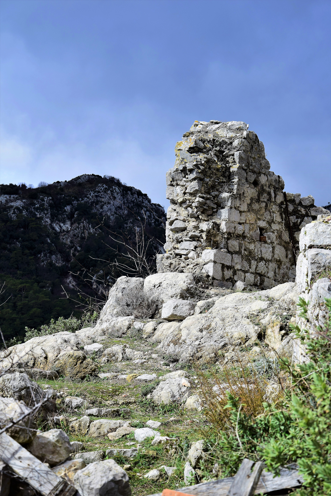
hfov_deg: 14.7
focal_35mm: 93
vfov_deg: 21.9
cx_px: 166
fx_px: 1282
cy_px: 248
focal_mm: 62
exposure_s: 1/640
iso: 200
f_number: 8
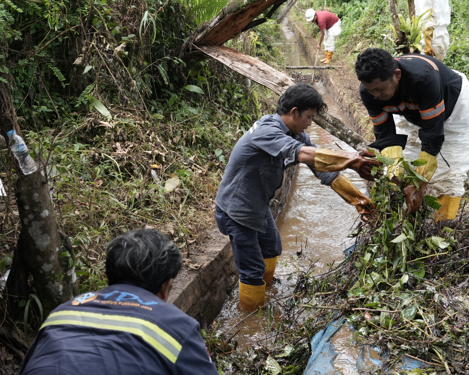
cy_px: 181
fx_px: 708
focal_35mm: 51
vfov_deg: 29.7
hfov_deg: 36.6
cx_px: 265
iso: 640
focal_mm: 28
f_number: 4
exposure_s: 1/1250
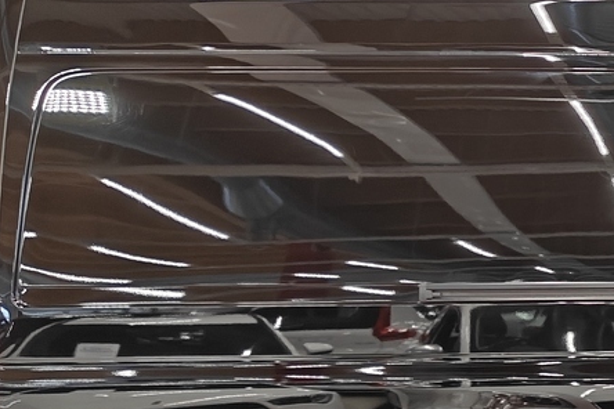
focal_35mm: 81
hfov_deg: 21.6
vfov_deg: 16.8
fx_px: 1381
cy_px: 280
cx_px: 882
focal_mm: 5.59
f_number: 1.8
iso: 64
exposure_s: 1/50
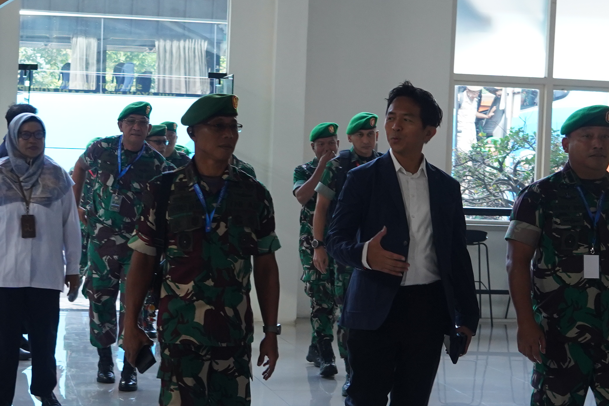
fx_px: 1556
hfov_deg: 22.1
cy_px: 217
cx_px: 272
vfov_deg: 14.9
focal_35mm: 92
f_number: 4.5
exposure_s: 1/160
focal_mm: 32
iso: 1600
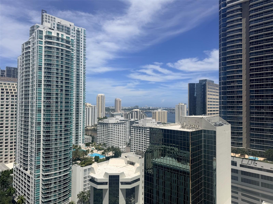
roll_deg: +0.2
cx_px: 136
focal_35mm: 24
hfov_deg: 71.6
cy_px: 102
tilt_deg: +1.7
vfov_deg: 56.8
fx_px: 189
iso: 80
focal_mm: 6.76
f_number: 1.78
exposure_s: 1/10309
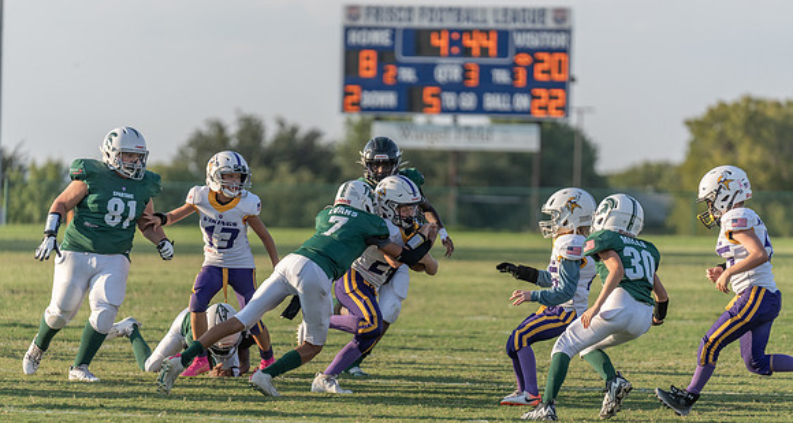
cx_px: 375
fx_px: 4897
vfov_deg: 4.9
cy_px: 278
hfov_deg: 9.3
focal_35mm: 236
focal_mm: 200
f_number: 2.8
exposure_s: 1/1600
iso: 160
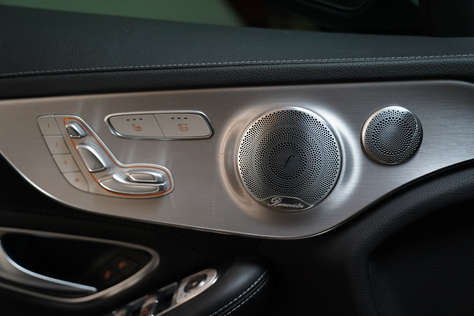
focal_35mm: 44
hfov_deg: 44.5
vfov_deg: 30.5
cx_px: 237
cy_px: 158
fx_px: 579
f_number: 2.8
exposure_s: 1/160
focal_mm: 44
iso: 4000
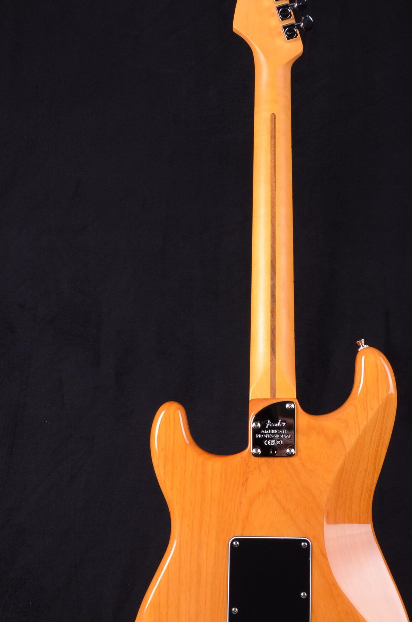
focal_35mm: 64
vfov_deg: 31.5
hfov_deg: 21.1
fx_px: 1104
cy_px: 347
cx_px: 270
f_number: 13
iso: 200
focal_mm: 30
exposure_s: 1/200
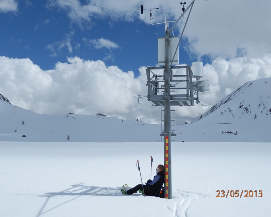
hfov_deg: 45.8
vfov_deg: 37.3
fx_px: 321
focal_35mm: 40
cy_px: 105
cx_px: 131
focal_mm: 6.6
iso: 80
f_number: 10.1
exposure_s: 1/320
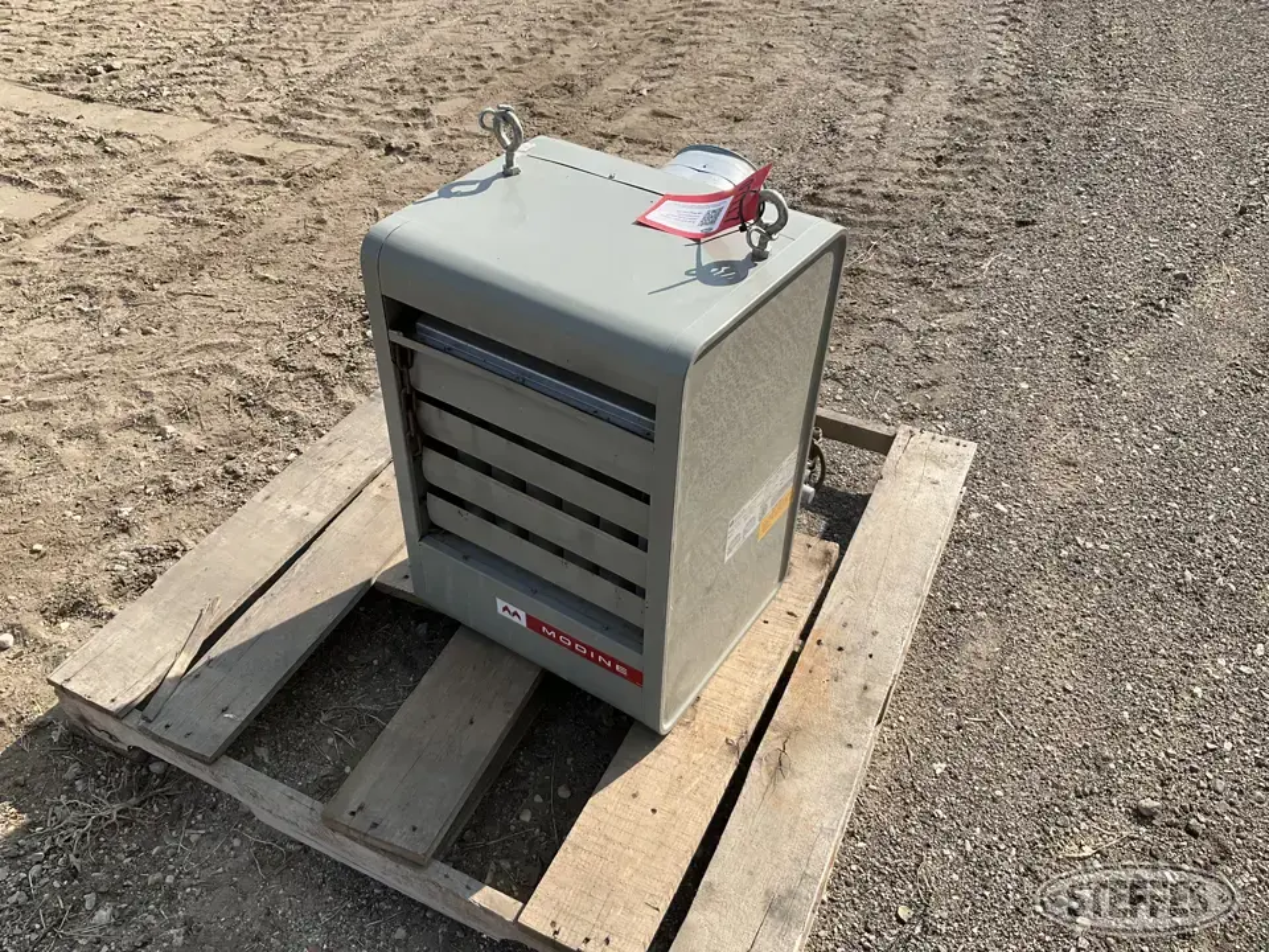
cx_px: 634
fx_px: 1063
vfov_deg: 48.2
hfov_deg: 61.7
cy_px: 476
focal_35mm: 29
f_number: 1.8
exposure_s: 1/1490
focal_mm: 3
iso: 25
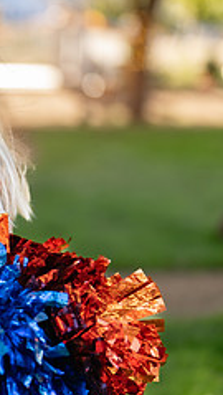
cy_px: 177
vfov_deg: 15.8
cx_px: -78
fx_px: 1425
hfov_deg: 8.8
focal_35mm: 136
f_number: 1.2
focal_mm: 50
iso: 100
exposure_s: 1/800
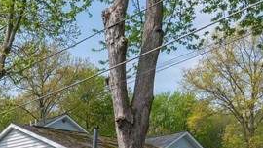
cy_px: 203
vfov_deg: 18.6
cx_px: 0
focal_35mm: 59
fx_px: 412
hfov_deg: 32.6
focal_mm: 14
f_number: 9
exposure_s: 1/400
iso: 100
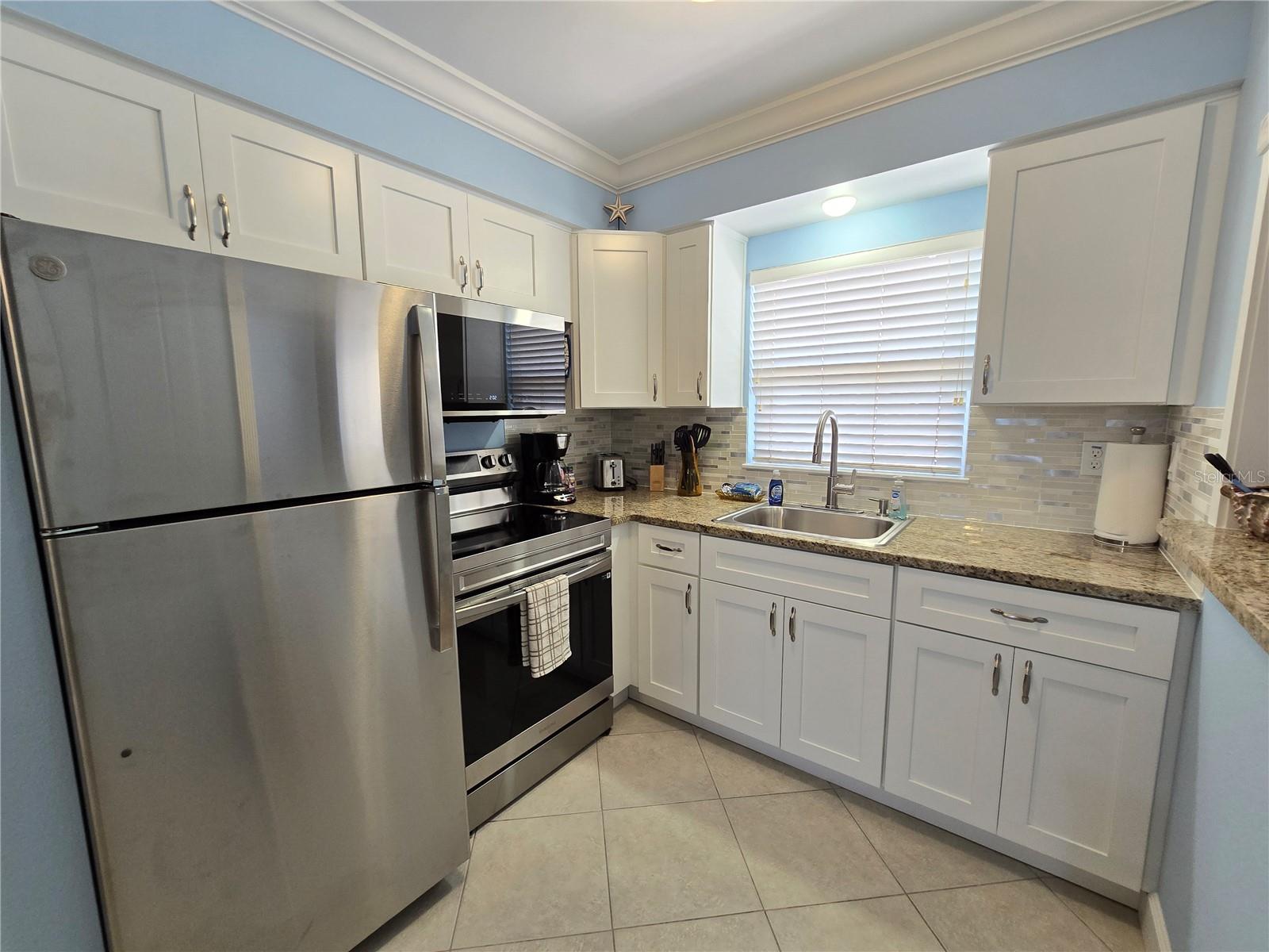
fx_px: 477
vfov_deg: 89.9
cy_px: 476
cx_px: 634
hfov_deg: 106.2
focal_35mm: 13
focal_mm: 2.2
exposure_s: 1/60
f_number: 2.2
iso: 160
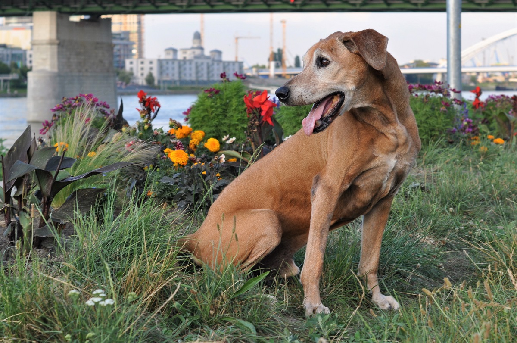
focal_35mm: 75
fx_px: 1075
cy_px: 172
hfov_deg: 27.0
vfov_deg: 18.1
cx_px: 258
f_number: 6.3
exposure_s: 1/160
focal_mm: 50
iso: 200
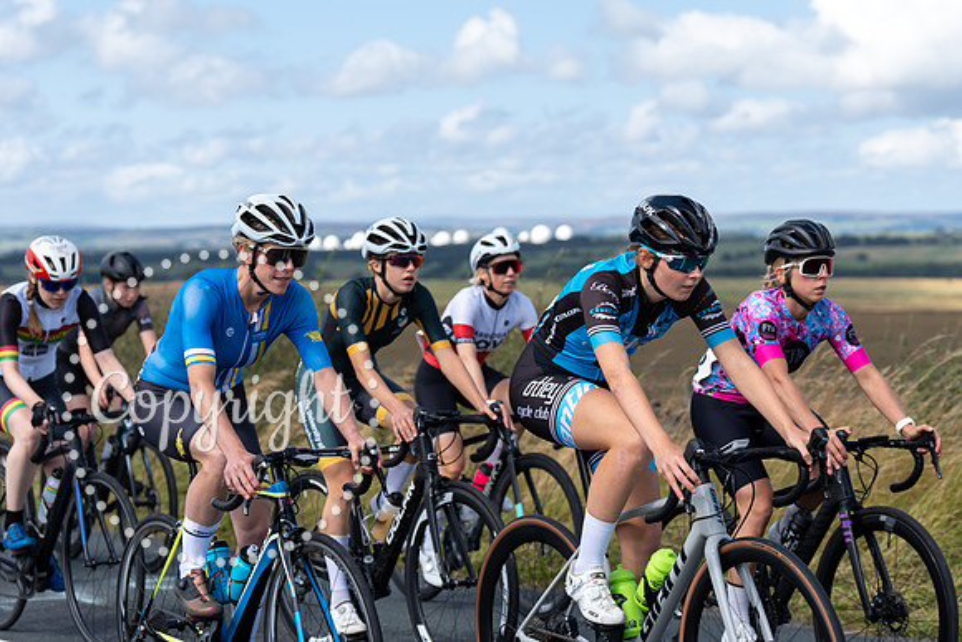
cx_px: 613
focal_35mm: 89
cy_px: 233
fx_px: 2383
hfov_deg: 22.8
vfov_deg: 15.3
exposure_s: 1/800
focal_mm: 70
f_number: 3.5
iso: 100
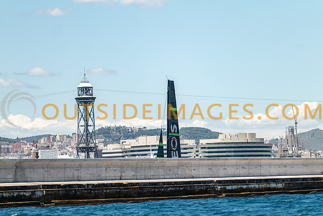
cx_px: 162
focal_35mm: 200
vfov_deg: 6.9
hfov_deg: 10.3
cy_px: 108
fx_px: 1795
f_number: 2.8
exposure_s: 1/2000
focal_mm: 200
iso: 100
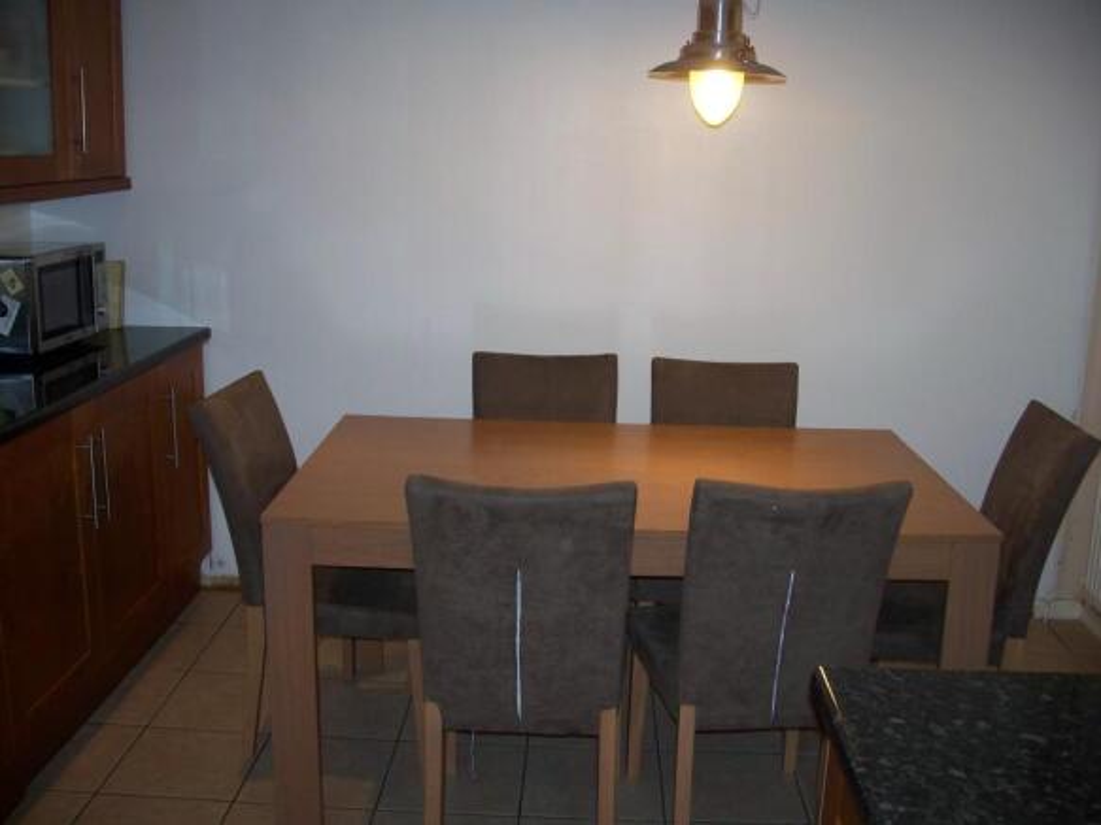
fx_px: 1177
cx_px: 550
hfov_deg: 50.1
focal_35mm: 37
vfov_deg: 38.7
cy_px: 412
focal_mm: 7.8
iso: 200
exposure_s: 1/60
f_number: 2.8
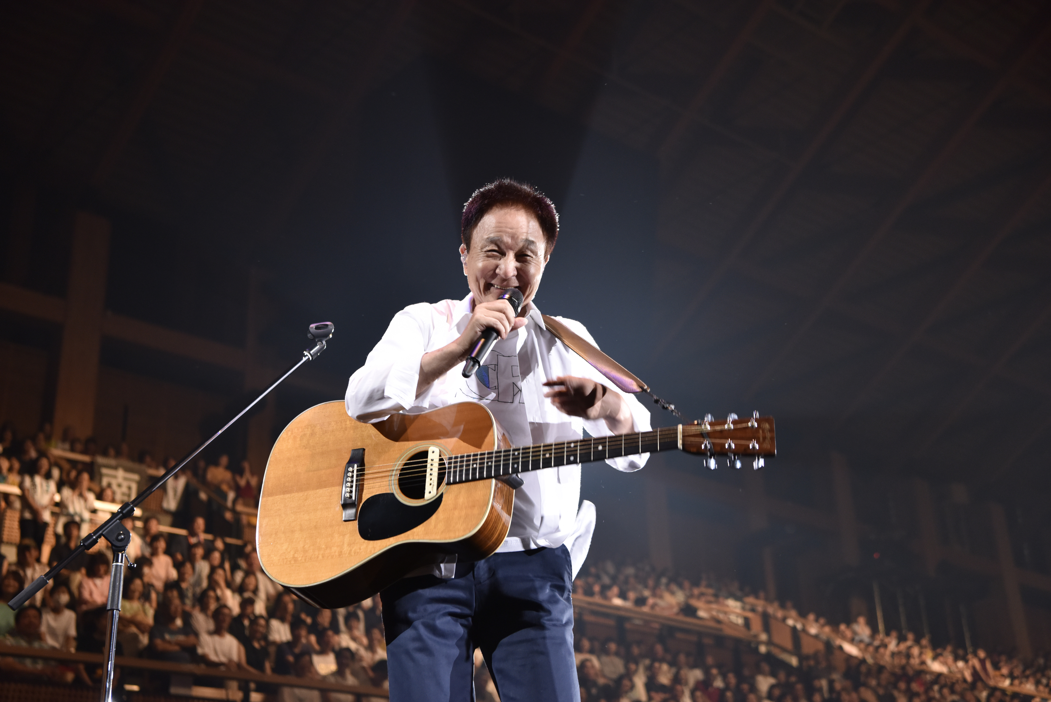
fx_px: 1519
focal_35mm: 52
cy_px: 351
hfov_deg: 38.2
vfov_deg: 26.0
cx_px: 526
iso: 1600
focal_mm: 52
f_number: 5
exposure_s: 1/125
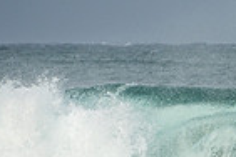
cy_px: 163
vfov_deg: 1.1
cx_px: 450
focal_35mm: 1238
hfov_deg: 1.7
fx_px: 8115
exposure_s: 1/800
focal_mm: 200
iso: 200
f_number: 5.6
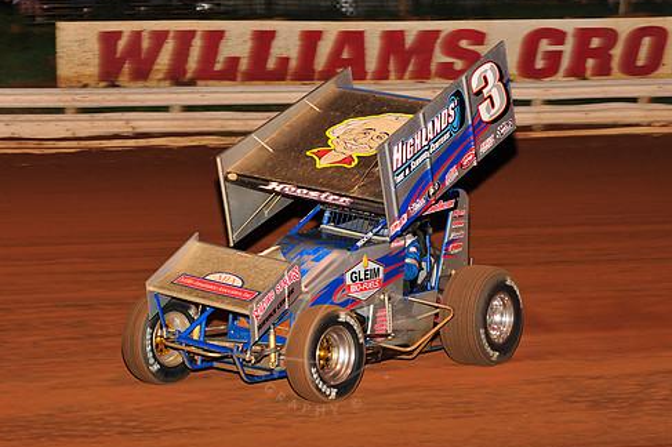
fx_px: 2220
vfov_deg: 11.5
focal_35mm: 119
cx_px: 323
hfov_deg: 17.2
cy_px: 204
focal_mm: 100
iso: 1000
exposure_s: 1/320
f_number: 6.3
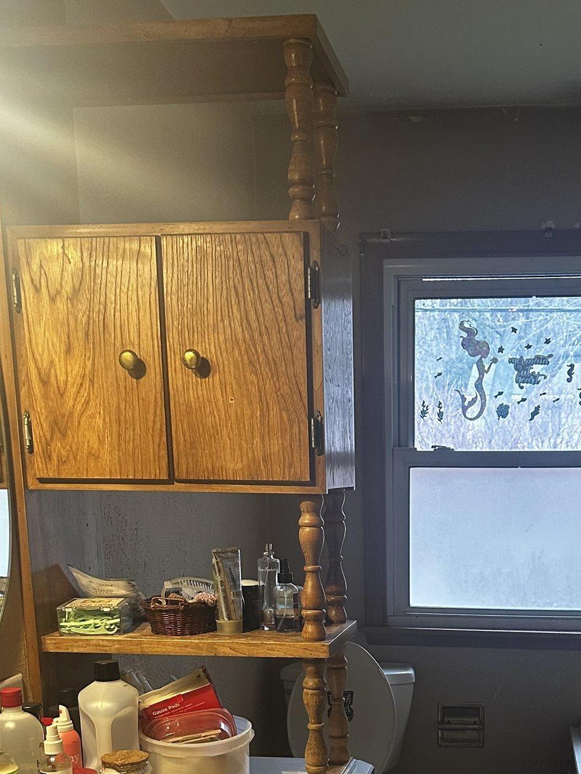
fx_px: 985
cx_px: 423
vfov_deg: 39.9
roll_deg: -1.1
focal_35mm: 44
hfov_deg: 32.4
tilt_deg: -12.7
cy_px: 692
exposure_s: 1/60
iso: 320
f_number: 1.78
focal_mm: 6.86
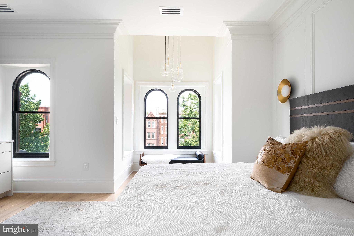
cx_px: 177
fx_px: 182
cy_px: 118
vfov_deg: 65.9
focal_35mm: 18
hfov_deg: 88.5
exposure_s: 1/160
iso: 800
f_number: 13
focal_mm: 18.5
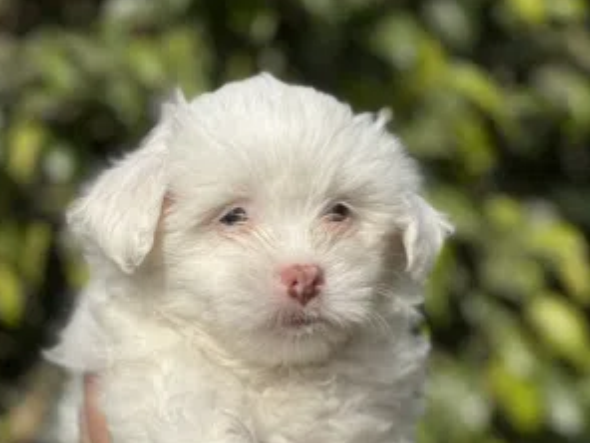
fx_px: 1773
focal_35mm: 104
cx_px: 293
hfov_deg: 18.9
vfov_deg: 14.1
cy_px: 391
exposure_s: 1/1468
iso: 32
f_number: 2.8
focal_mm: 9
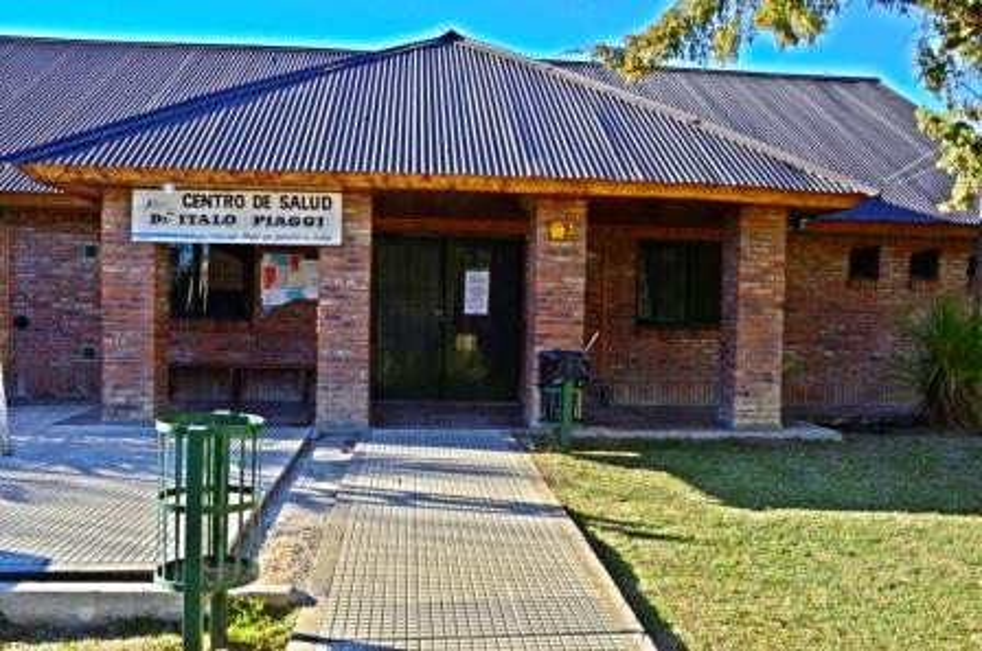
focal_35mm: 33
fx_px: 899
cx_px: 491
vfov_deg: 39.8
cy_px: 326
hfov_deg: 57.3
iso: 800
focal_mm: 22
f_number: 25
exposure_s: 1/80
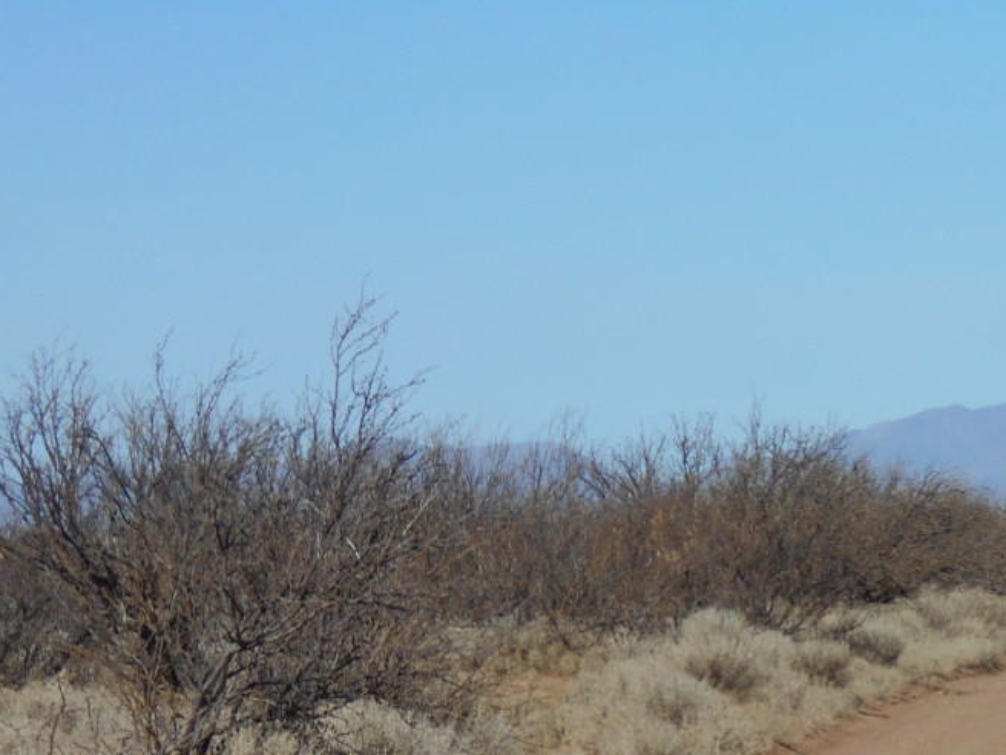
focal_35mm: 317
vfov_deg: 4.7
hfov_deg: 6.2
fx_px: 9213
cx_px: 1149
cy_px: 915
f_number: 6.5
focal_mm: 23
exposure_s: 1/640
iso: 80
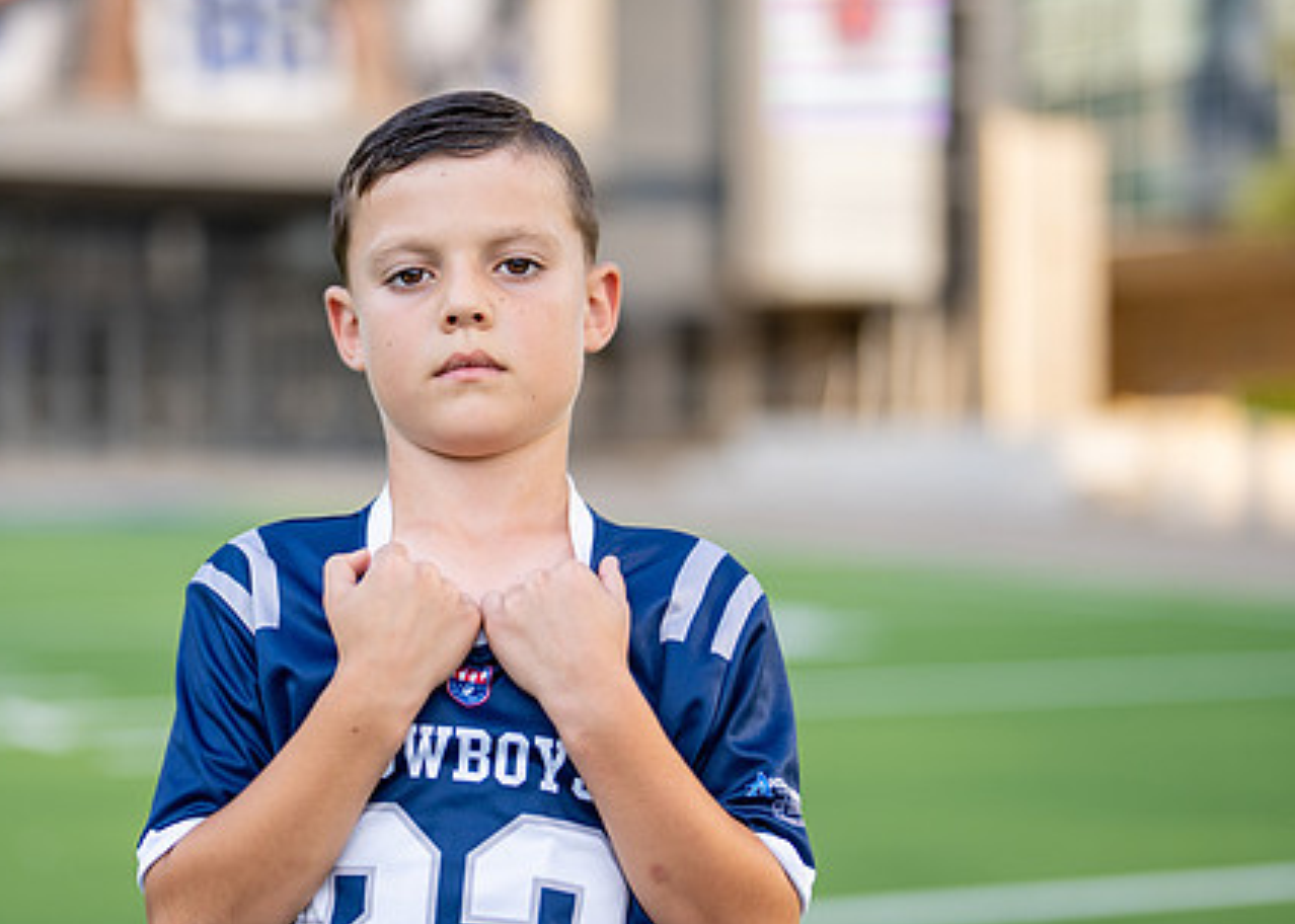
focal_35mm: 87
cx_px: 457
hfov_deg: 22.8
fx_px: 3199
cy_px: 455
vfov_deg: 16.4
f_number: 1.2
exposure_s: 1/2000
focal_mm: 50
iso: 100
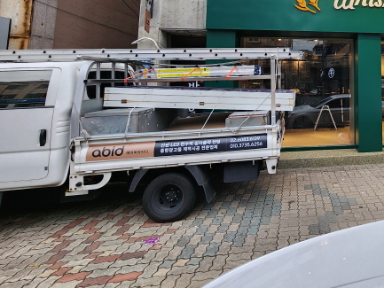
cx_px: 353
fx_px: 266
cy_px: 56
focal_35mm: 24
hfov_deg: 59.6
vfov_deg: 53.0
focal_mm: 2.2
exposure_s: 1/60
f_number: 2.2
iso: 64
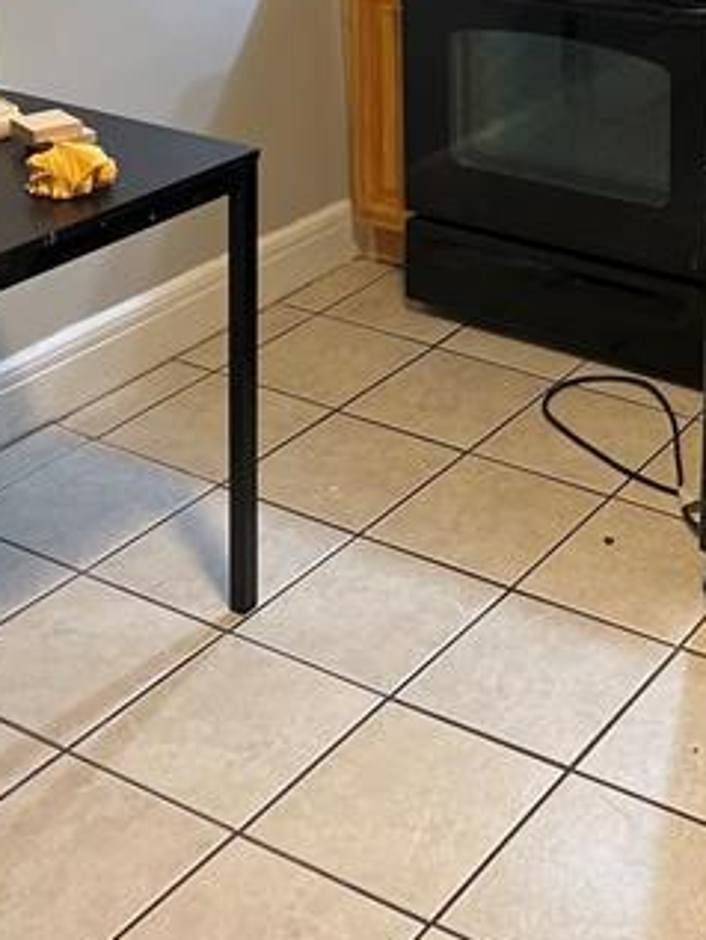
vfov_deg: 28.1
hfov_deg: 22.4
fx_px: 1712
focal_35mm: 63
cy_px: -86
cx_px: 718
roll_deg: -1.2
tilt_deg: -9.0
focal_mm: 5.7
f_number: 1.5
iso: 320
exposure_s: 1/60
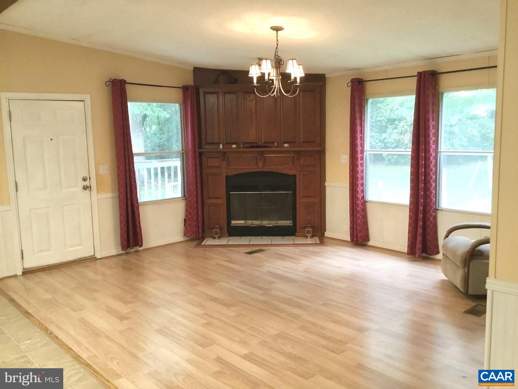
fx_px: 464
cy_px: 194
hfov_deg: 58.4
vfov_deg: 45.4
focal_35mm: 31
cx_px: 259
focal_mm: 3.3
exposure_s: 1/30
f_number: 2.4
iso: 100
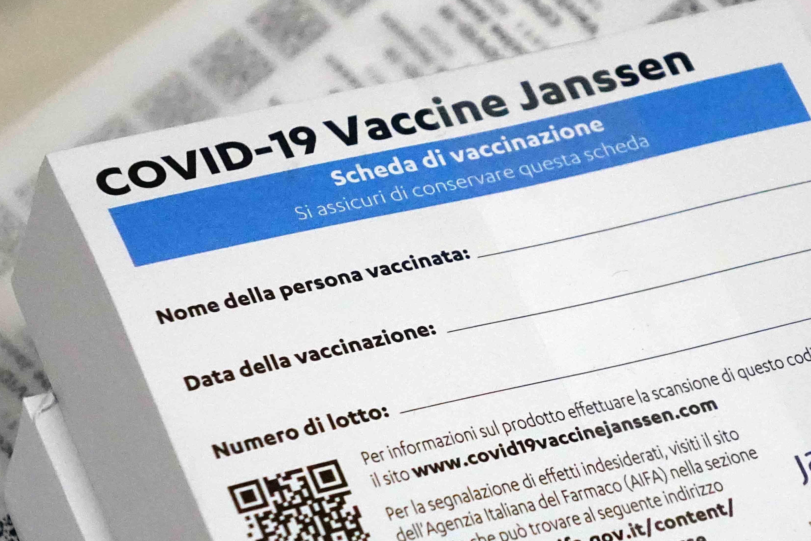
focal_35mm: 186
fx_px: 4190
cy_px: 414
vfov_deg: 7.4
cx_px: 523
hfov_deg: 11.0
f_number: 4
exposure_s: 1/400
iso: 4000
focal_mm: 40.95
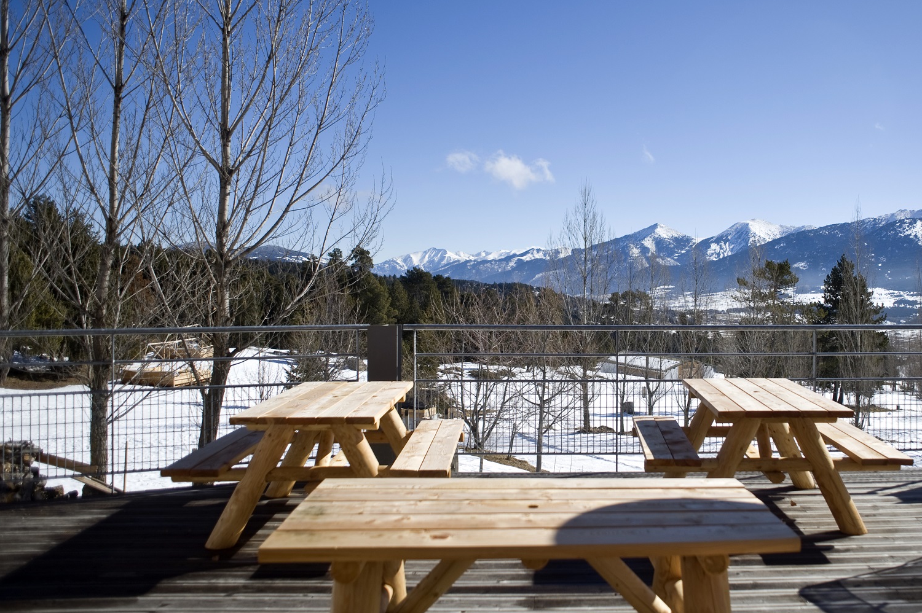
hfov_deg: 58.0
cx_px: 581
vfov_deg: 41.0
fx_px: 819
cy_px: 267
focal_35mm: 32
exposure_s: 1/2500
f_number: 3.5
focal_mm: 24
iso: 100
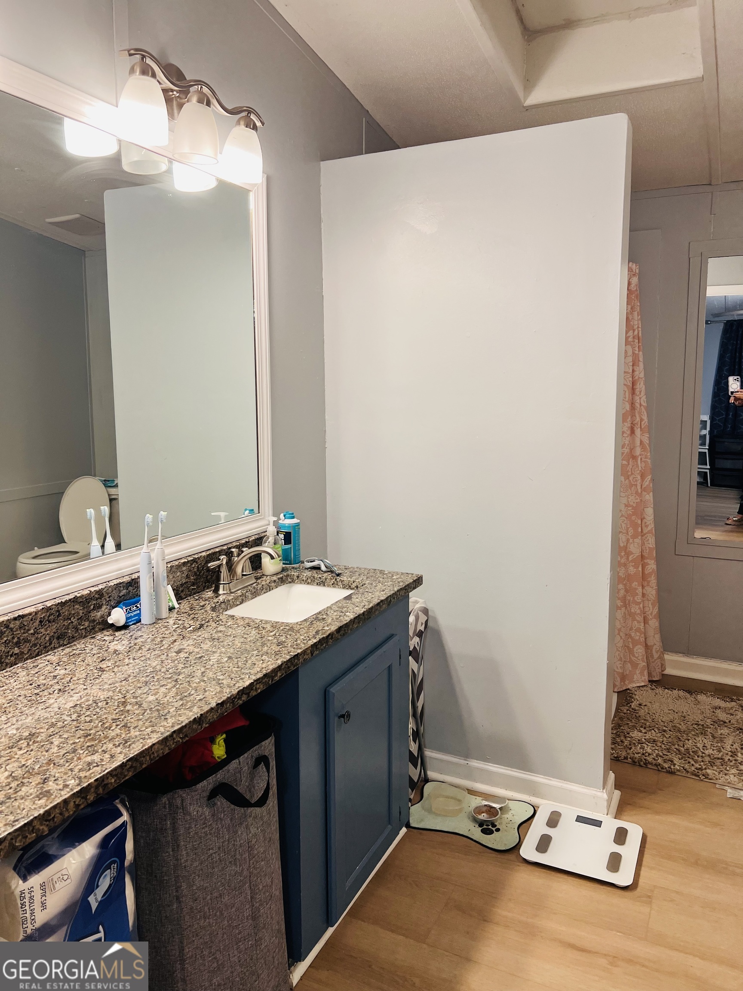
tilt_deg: -8.1
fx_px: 744
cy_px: 496
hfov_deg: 53.1
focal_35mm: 26
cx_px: 372
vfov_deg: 67.3
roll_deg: +0.8
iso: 80
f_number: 1.5
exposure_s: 1/120
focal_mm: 5.7
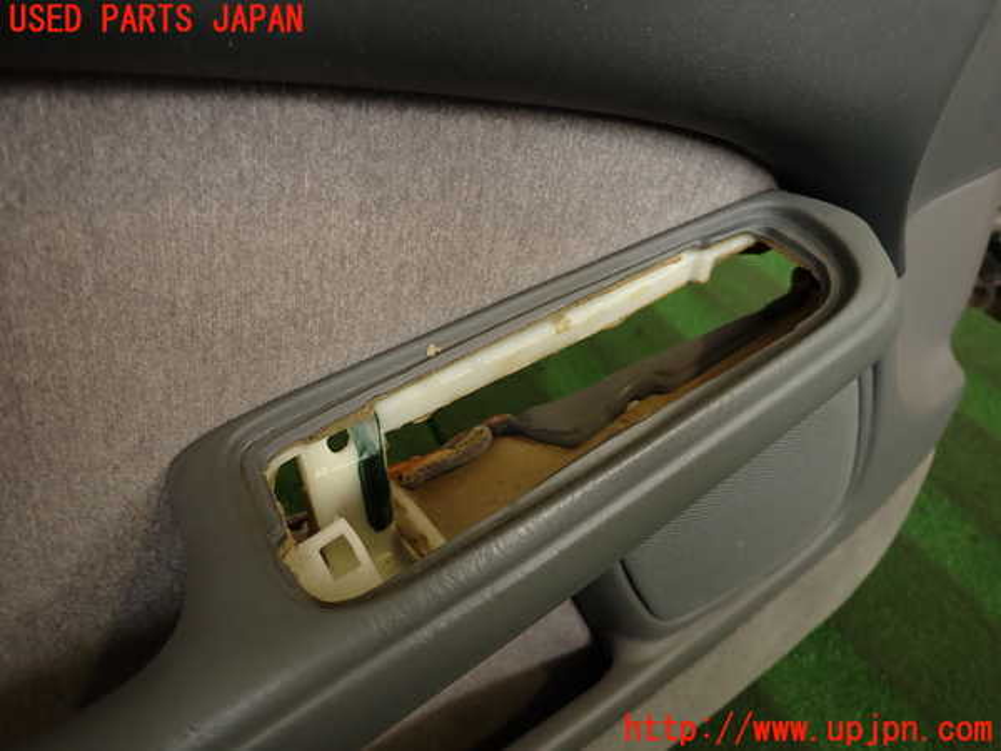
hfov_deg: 69.4
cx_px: 500
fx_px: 723
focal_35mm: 25
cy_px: 376
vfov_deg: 54.9
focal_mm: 4.5
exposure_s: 1/60
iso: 125
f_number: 2
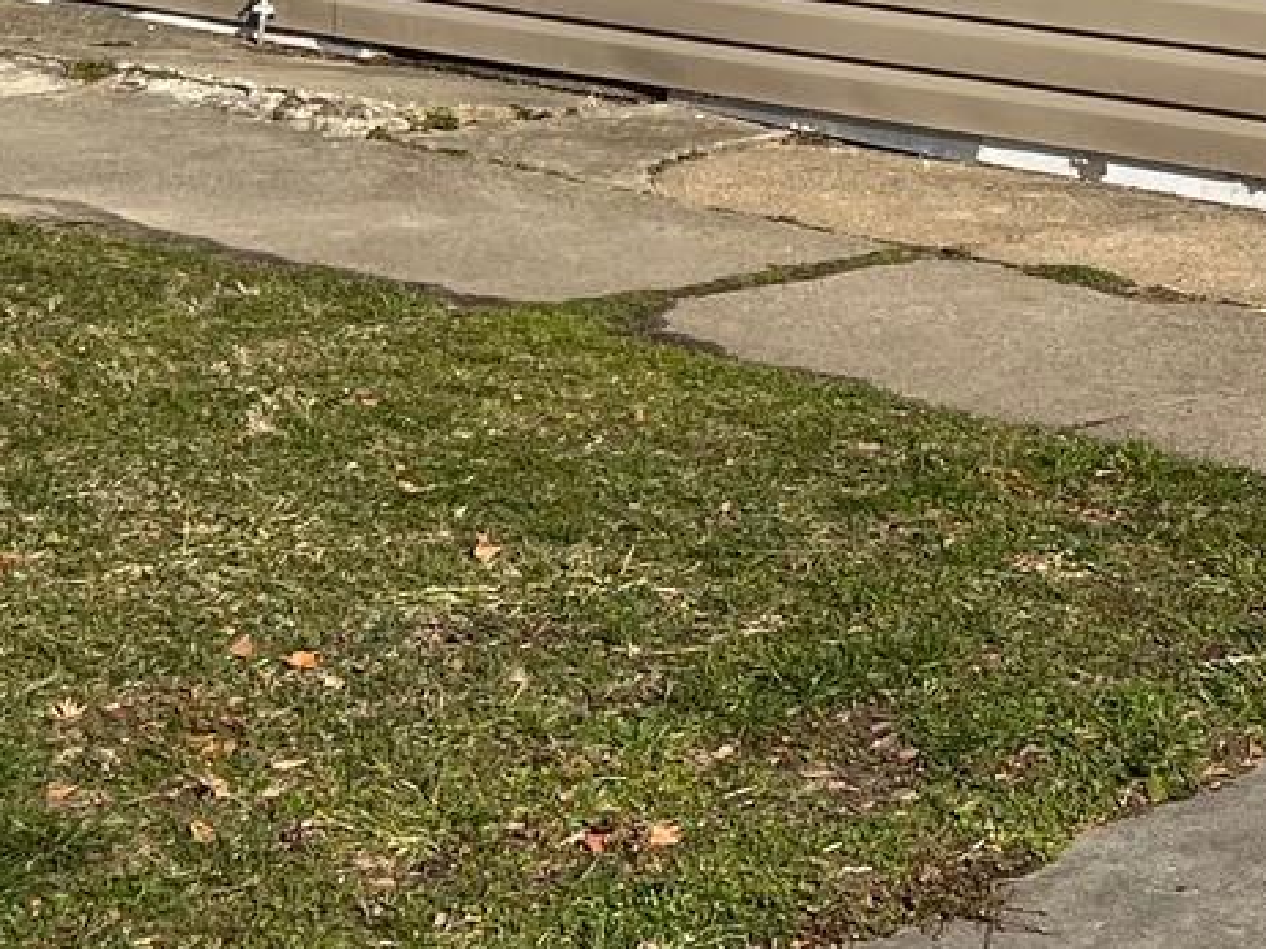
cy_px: -637
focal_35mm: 115
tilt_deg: +1.9
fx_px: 4205
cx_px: 1351
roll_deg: -2.7
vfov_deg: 12.0
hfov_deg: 16.7
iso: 50
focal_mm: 5.1
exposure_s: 1/5076
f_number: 1.6
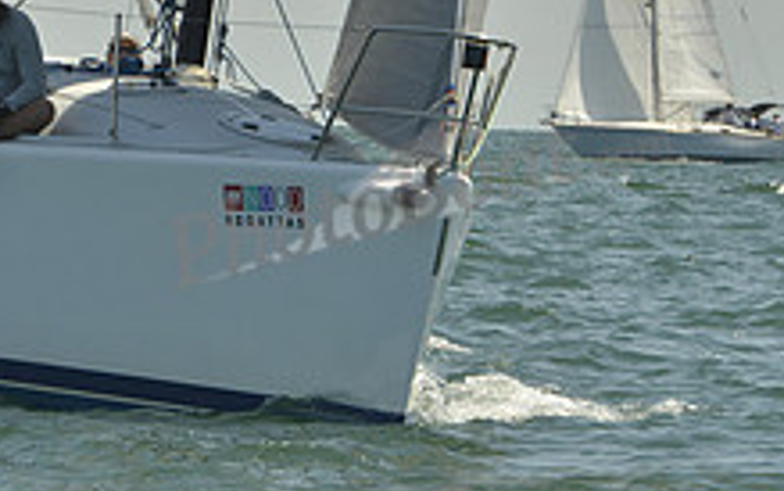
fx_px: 11520
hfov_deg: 3.9
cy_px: 59
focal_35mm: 539
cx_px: -14
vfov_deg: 2.4
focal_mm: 200
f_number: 16
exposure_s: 1/500
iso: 280
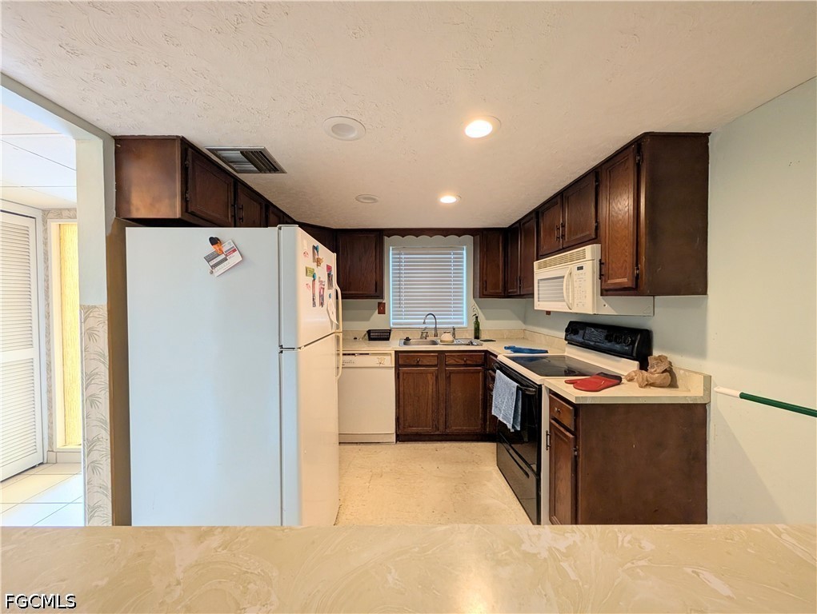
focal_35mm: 12
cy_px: 307
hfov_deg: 110.5
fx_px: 284
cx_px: 408
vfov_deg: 94.6
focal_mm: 2.02
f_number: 1.7
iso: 151
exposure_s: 1/120
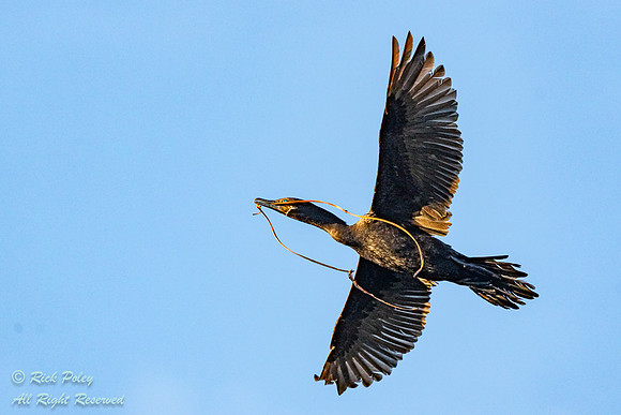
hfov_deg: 3.6
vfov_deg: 2.4
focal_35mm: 568
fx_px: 9793
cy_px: 173
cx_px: 323
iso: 2000
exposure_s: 1/3200
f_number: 7.1
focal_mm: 441
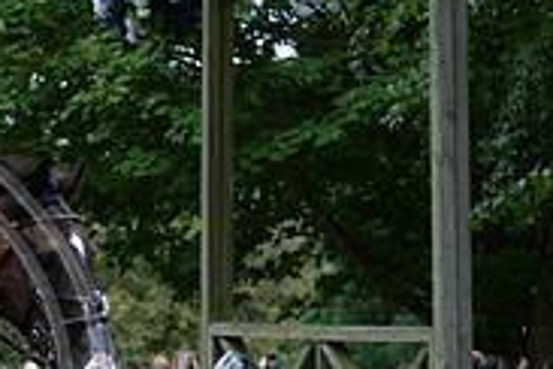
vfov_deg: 3.3
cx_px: -202
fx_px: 6313
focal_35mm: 411
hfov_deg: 5.0
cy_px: 354
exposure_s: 1/1000
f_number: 8
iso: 2000
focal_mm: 130
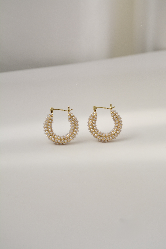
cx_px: 84
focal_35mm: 106
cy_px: 125
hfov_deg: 12.9
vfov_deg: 19.3
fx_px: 733
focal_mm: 70
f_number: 10
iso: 500
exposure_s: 1/1600
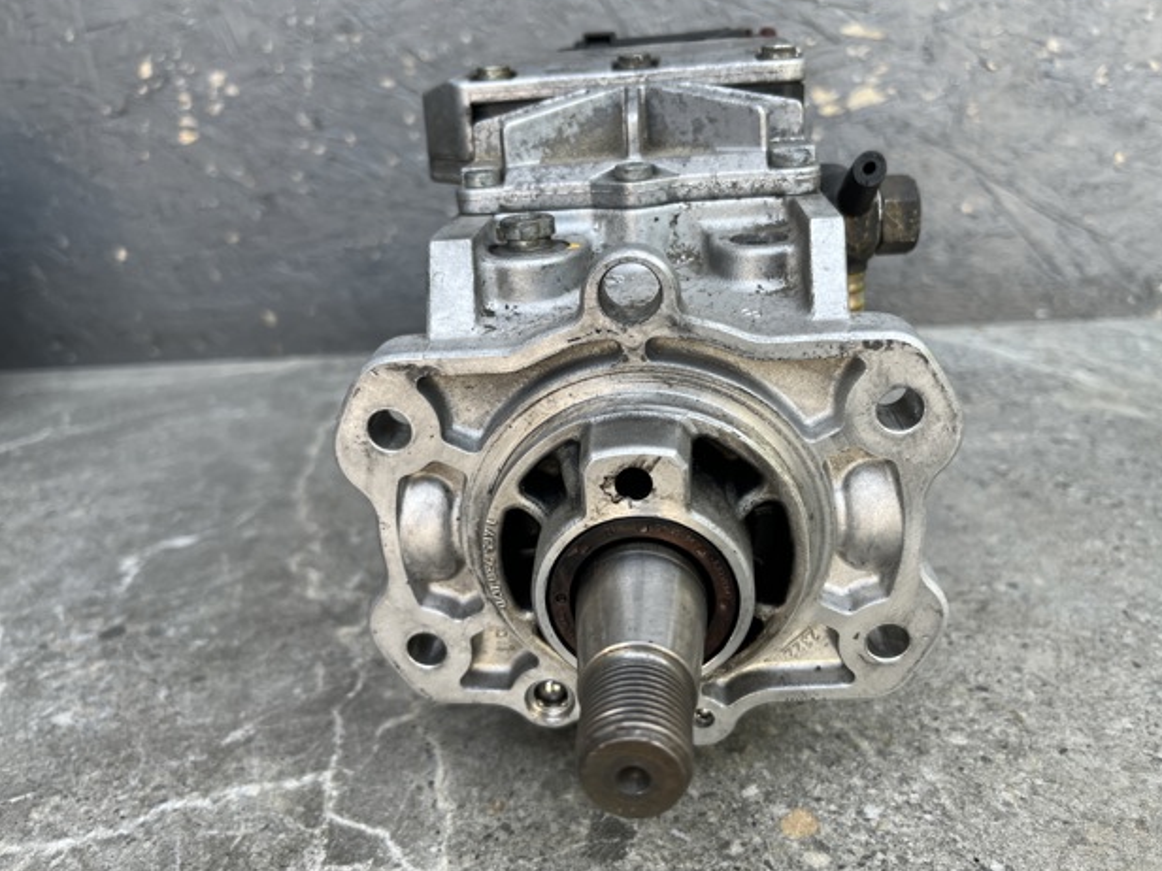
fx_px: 906
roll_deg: +2.8
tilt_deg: -18.0
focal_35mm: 27
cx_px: 602
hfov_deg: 65.3
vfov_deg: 51.3
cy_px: 423
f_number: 1.6
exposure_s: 1/122
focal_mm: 5.1
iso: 32
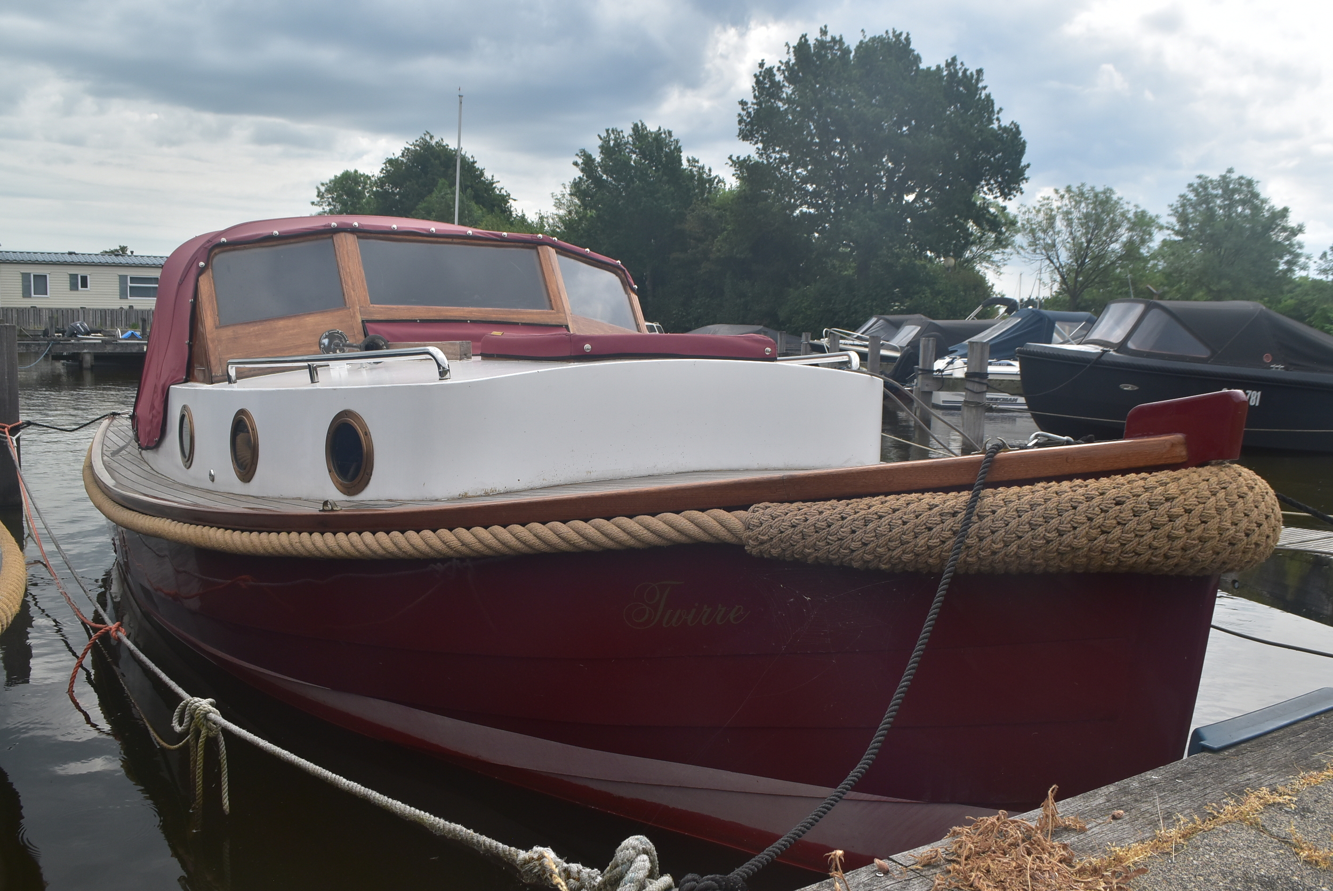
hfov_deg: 61.9
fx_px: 1112
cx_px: 666
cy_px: 446
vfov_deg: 43.7
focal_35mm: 30
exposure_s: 1/400
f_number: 11
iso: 400
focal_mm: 20
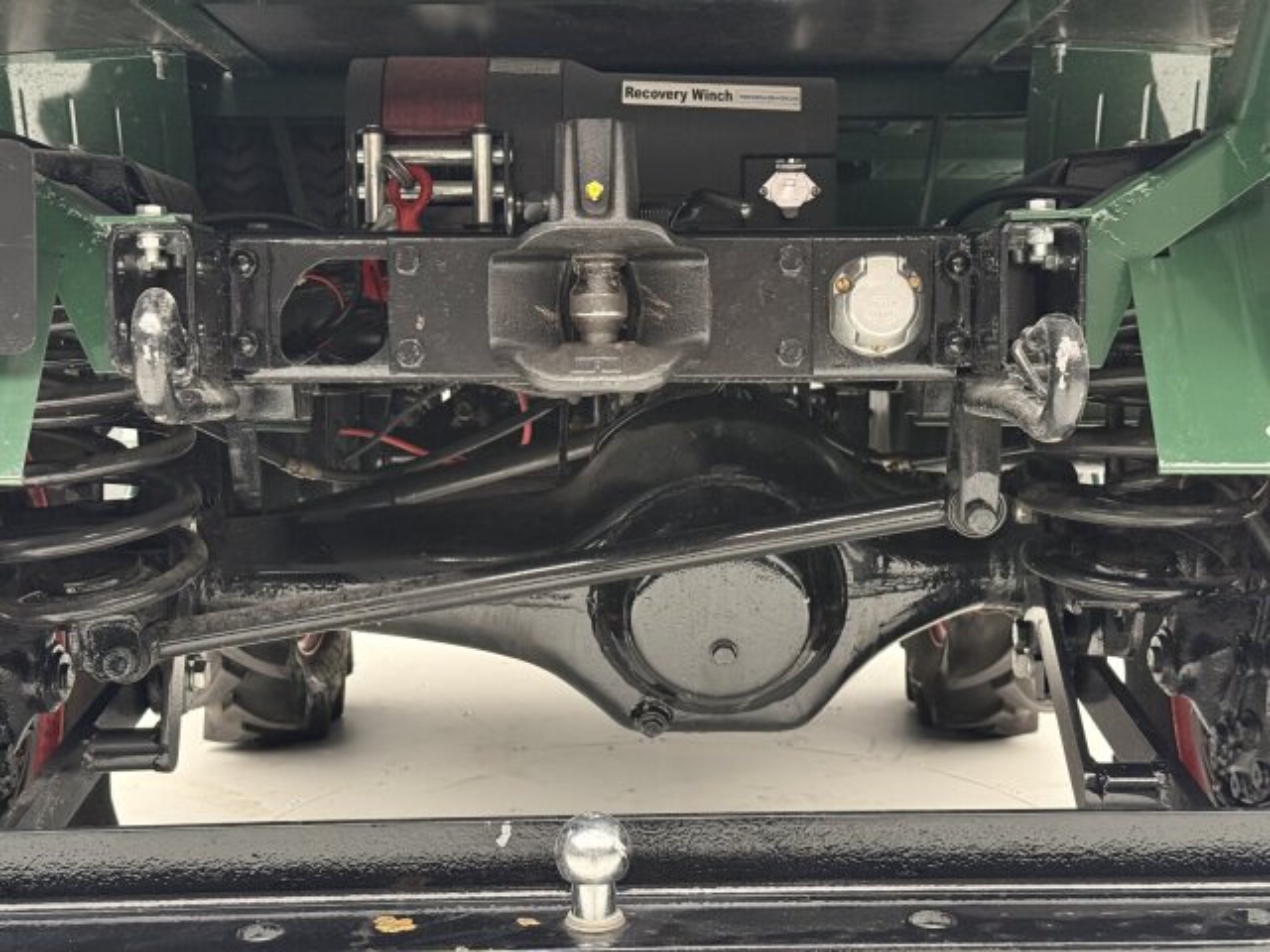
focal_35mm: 48
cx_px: 635
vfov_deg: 30.3
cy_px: 476
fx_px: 1761
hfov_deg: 39.7
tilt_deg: -4.6
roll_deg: +0.9
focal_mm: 6.76
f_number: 1.78
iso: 400
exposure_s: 1/25
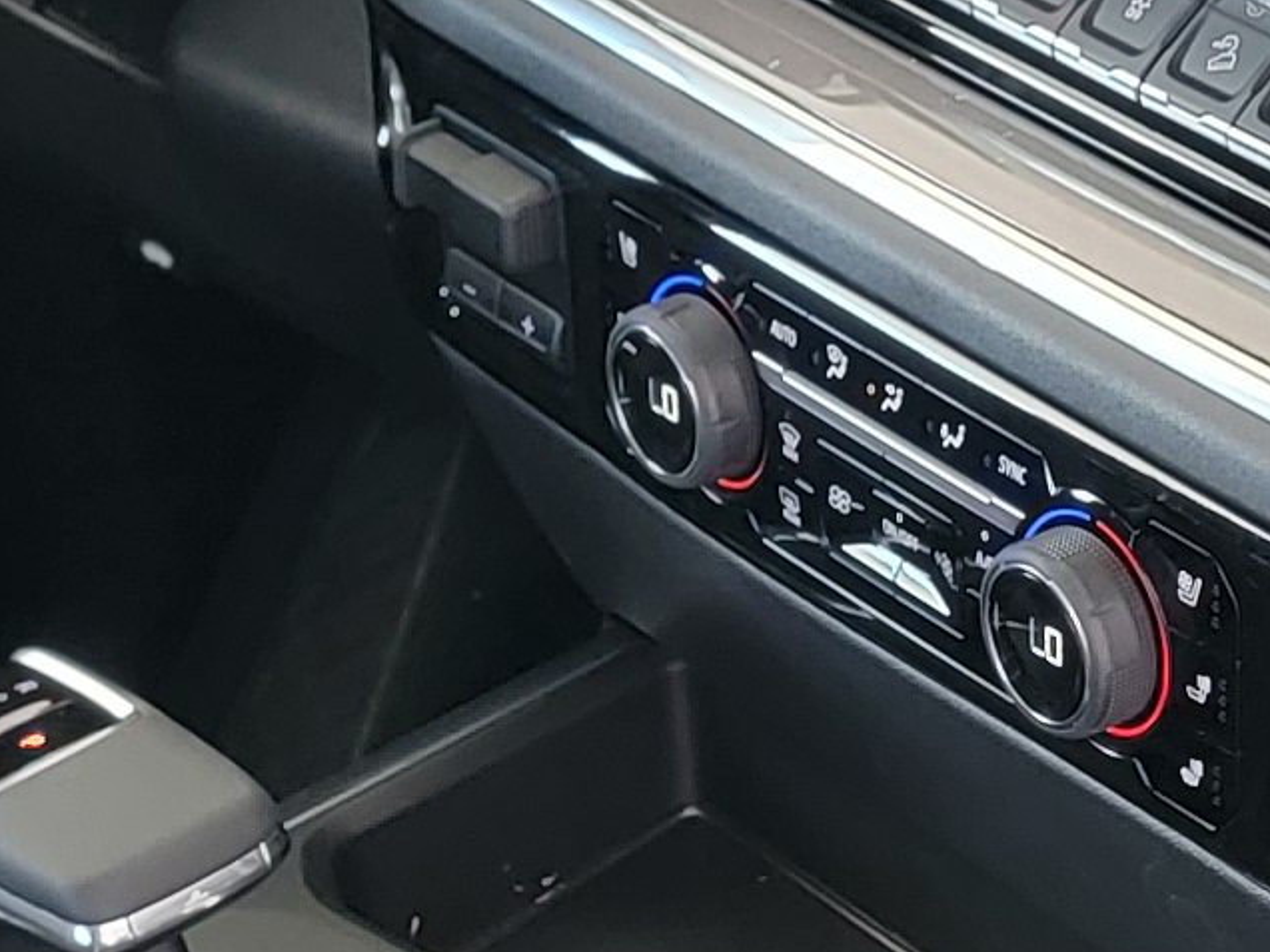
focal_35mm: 151
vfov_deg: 9.8
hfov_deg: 13.1
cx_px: 699
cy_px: 804
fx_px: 5540
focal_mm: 6.7
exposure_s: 1/40
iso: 320
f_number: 1.8
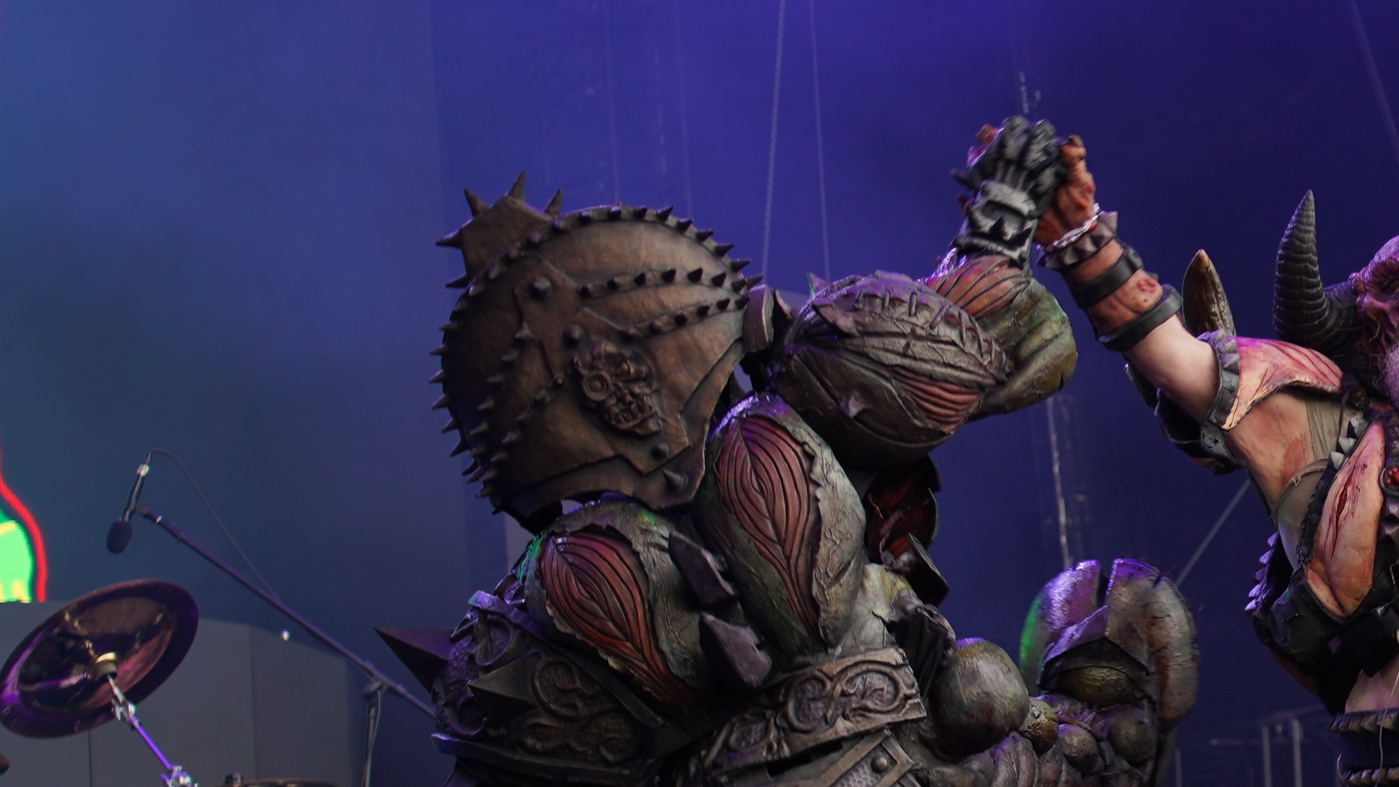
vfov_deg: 9.5
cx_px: 1394
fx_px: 4712
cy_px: 477
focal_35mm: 127
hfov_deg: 16.5
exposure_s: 1/125
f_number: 4
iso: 200
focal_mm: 52
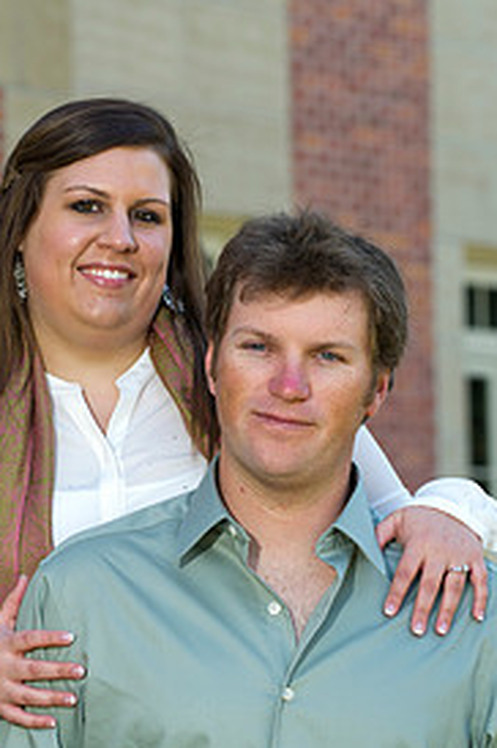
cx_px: 171
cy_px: 524
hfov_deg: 6.2
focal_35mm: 222
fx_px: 4609
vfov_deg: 9.3
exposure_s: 1/160
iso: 400
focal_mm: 135
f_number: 5.6
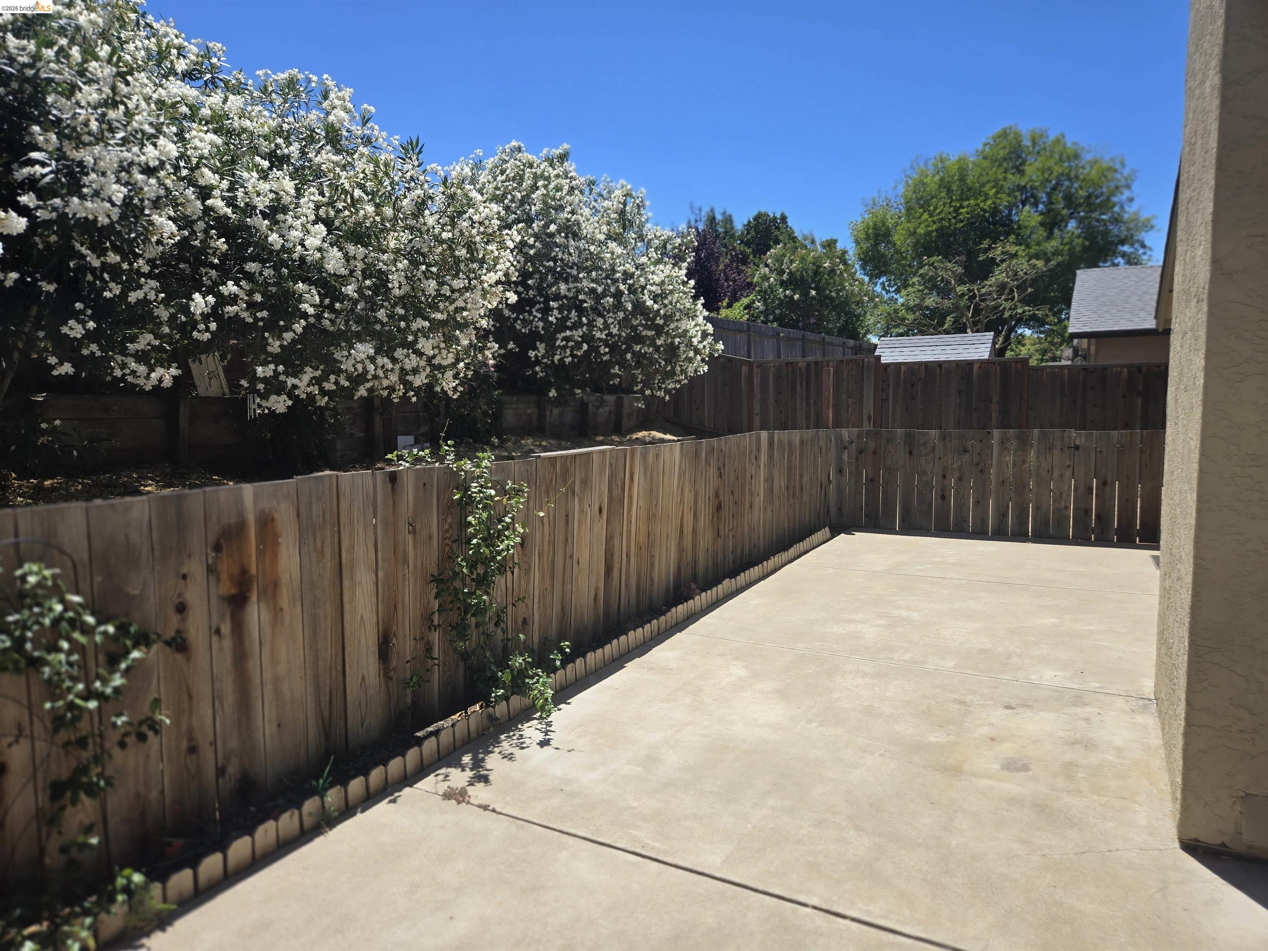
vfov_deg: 58.9
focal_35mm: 23
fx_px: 843
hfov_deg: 73.9
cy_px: 476
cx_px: 634
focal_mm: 5.4
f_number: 1.8
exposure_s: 1/1709
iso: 25
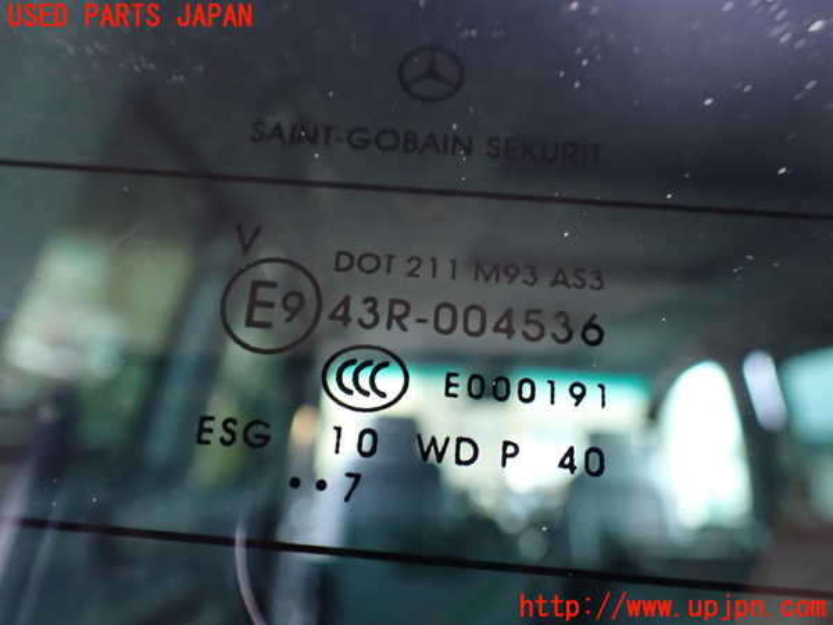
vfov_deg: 46.8
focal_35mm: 30
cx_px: 416
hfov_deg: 60.0
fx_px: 722
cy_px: 312
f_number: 2.3
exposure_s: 1/30
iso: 1250
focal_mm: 5.4
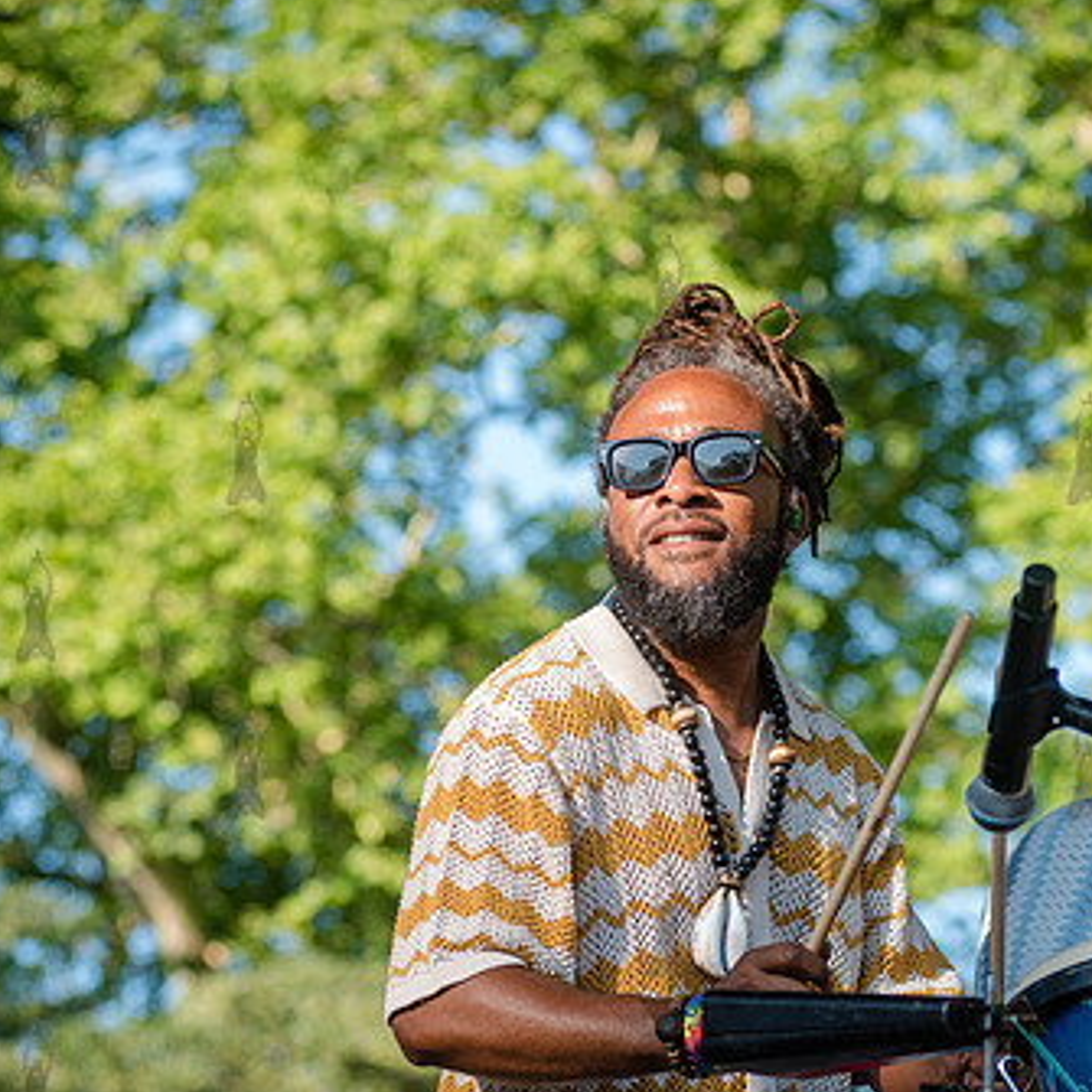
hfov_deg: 11.9
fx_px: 5246
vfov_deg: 11.9
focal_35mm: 147
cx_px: 665
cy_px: 605
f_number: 4
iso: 400
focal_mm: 100
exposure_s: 1/640
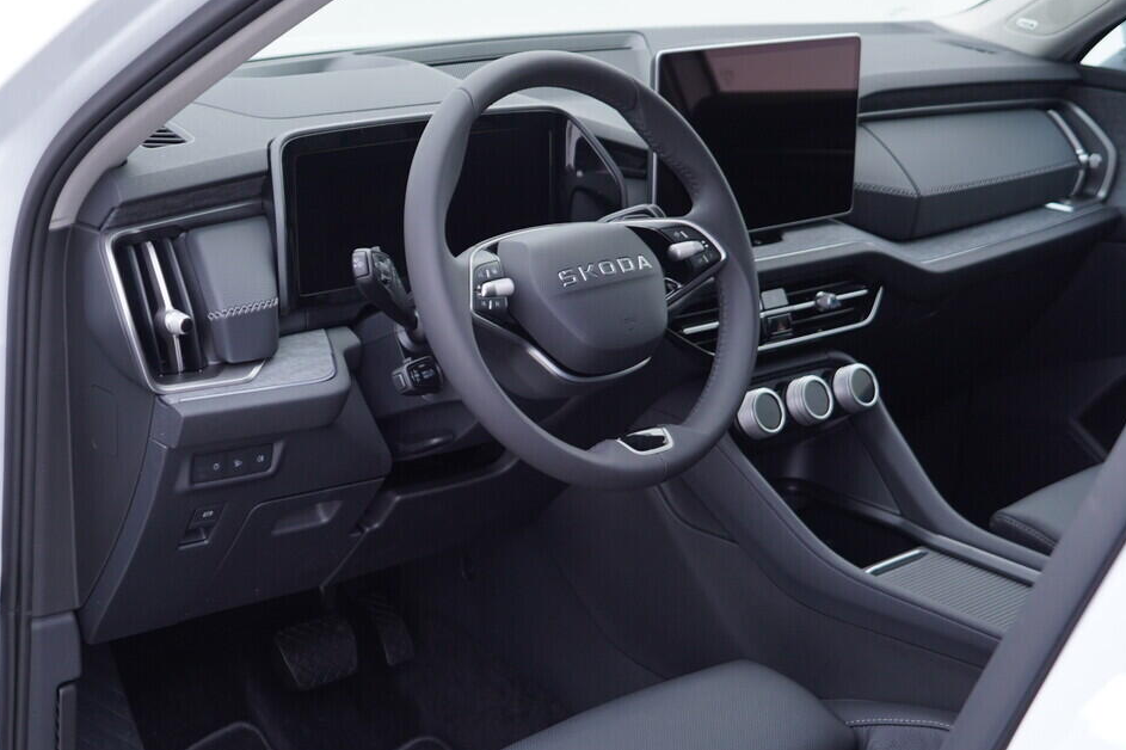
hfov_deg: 35.6
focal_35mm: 55
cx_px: 300
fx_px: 1720
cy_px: 462
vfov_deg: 24.5
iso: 125
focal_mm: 24
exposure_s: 1/40
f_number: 2.8
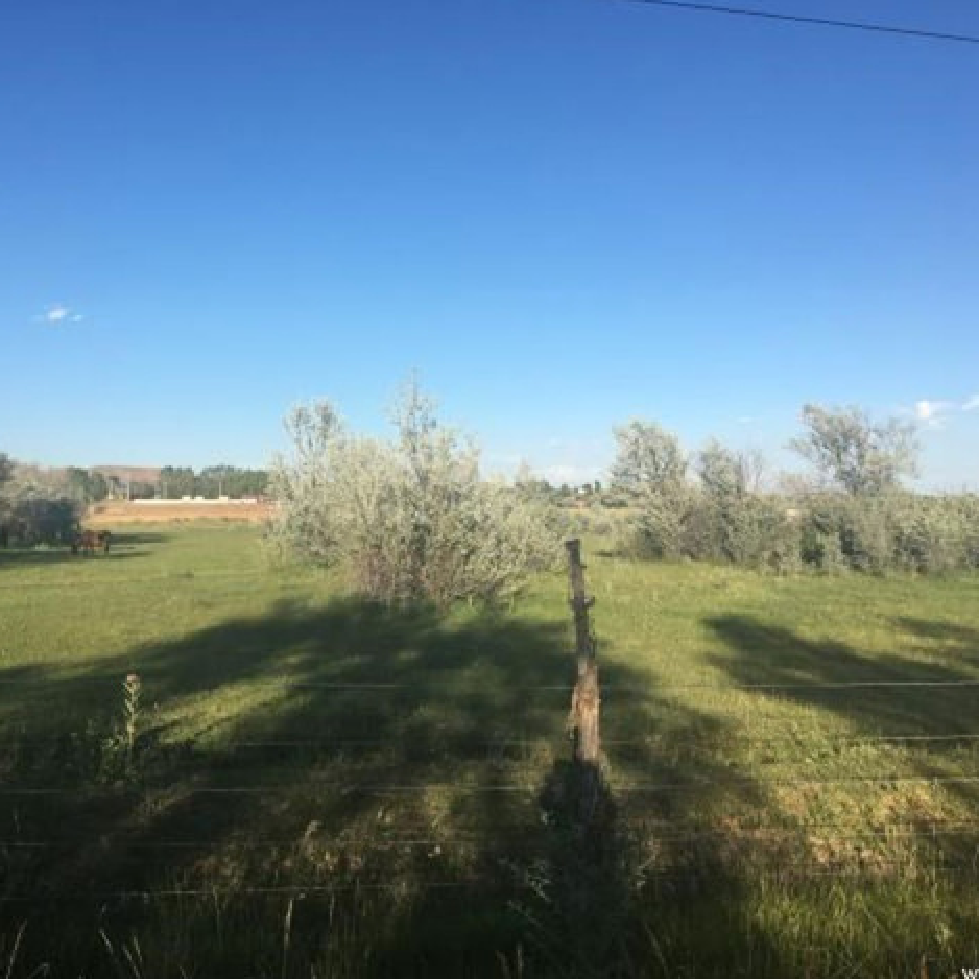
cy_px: 482
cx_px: 361
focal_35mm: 35
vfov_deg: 47.2
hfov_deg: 46.8
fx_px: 1120
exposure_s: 1/1374
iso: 25
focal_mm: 4.15
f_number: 2.2
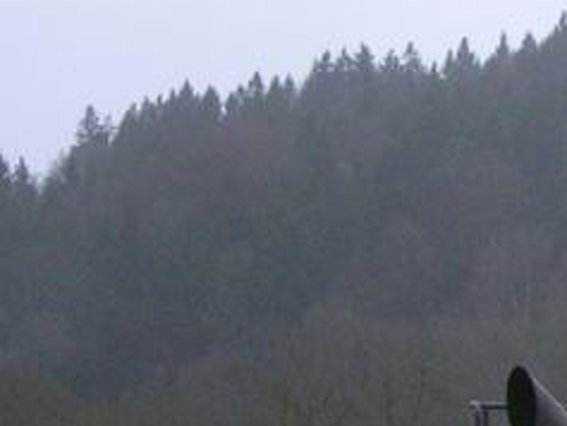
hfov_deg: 8.8
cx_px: 919
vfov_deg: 6.7
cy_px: 579
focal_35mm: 219
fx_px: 3589
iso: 153
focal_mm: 9.9
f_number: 3.5
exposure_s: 1/60.1
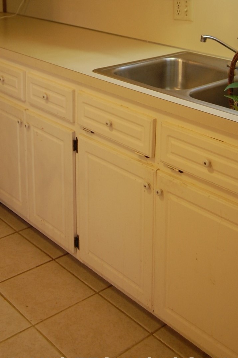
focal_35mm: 51
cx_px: 87
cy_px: 43
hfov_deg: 26.3
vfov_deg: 36.7
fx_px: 507
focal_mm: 18
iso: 400
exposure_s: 1/30
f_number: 3.5
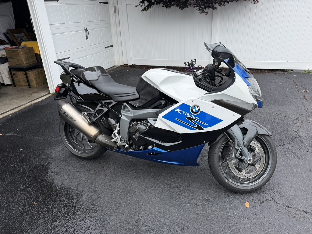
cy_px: 117
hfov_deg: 71.6
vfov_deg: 56.8
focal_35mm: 24
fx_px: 216
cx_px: 156
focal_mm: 6.76
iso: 80
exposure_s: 1/1361
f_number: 1.78
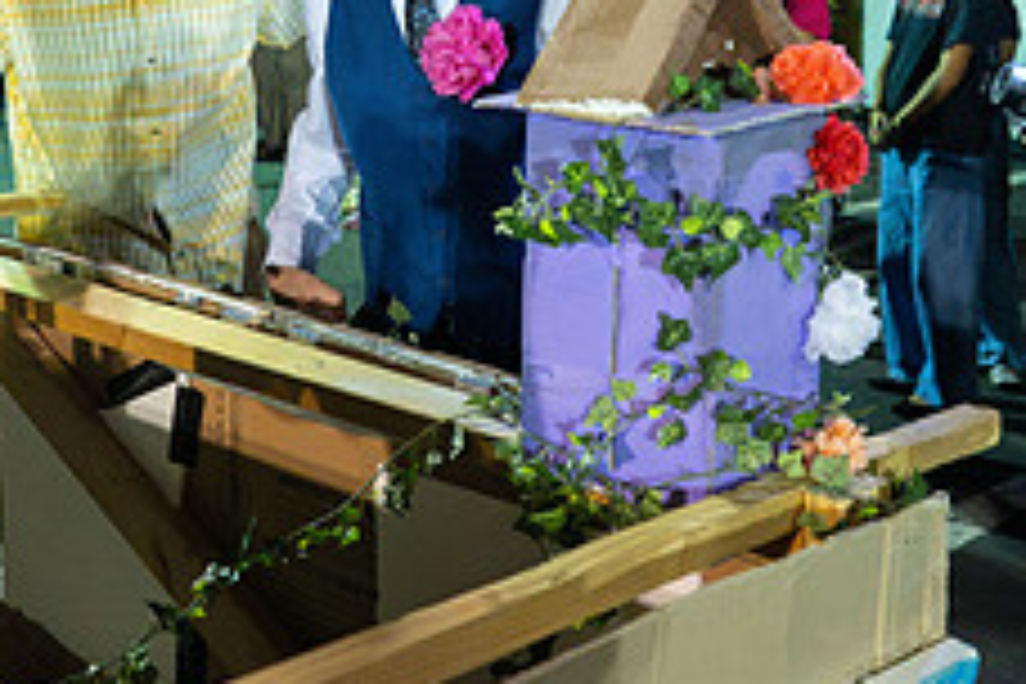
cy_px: -88
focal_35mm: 61
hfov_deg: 32.4
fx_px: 1738
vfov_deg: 21.0
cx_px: 288
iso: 6400
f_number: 2.8
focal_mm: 24
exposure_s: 1/800
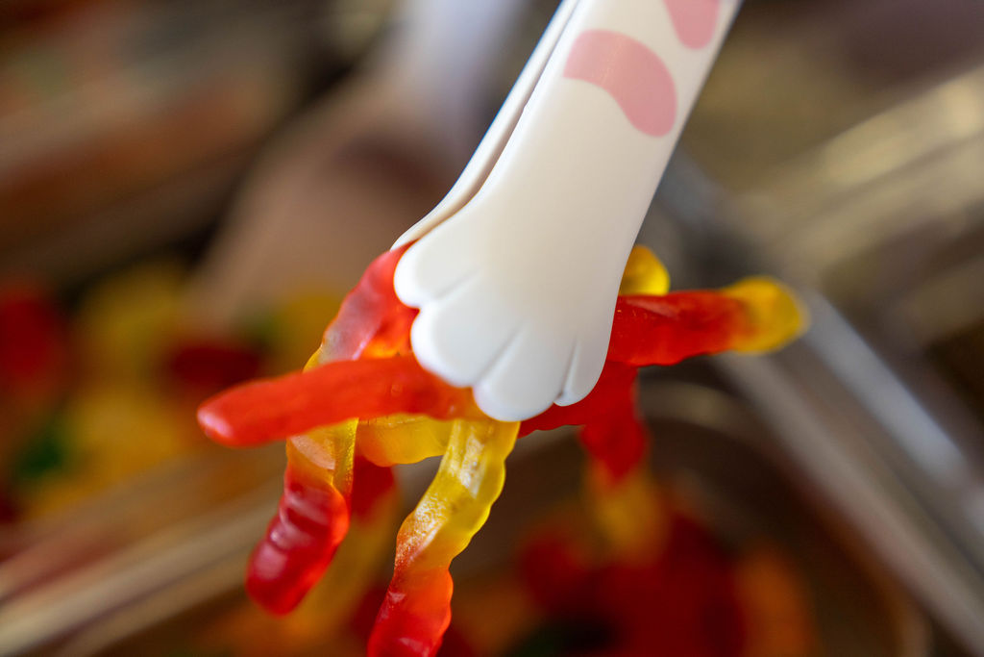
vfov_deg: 19.5
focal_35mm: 70
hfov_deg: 28.8
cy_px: 328
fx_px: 1913
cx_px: 492
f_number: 2.8
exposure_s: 1/400
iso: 500
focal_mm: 70
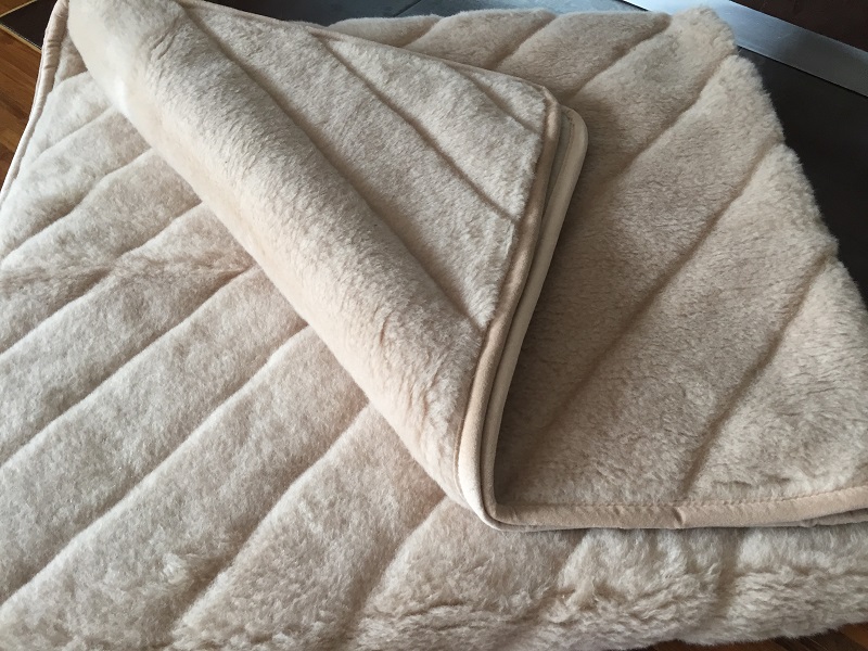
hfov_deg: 61.7
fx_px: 727
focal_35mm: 29
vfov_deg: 48.2
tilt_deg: -52.7
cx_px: 434
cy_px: 326
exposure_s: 1/33
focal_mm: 4.15
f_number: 2.2
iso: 80
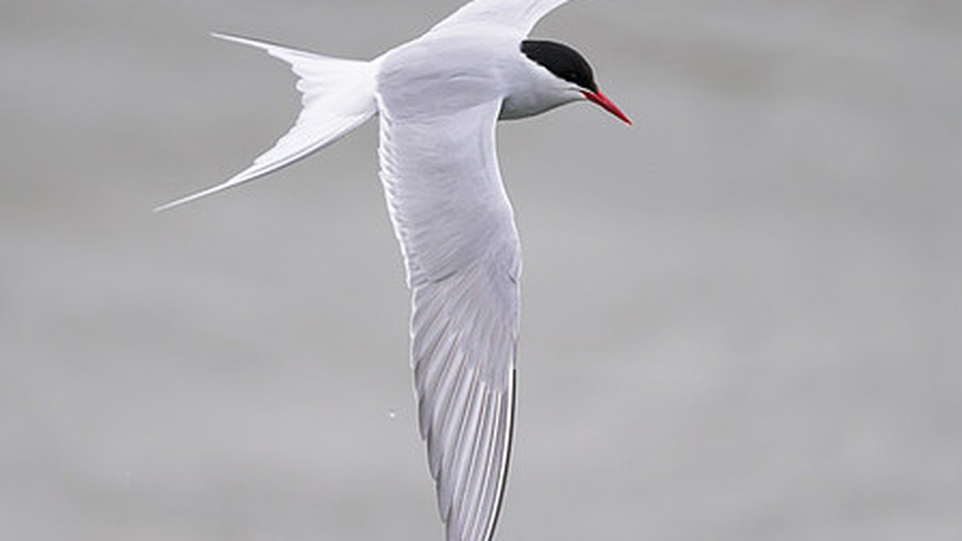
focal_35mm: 970
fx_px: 24743
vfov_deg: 1.3
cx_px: 393
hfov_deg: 2.2
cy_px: 309
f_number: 4
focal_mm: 560
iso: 1600
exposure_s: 1/2000
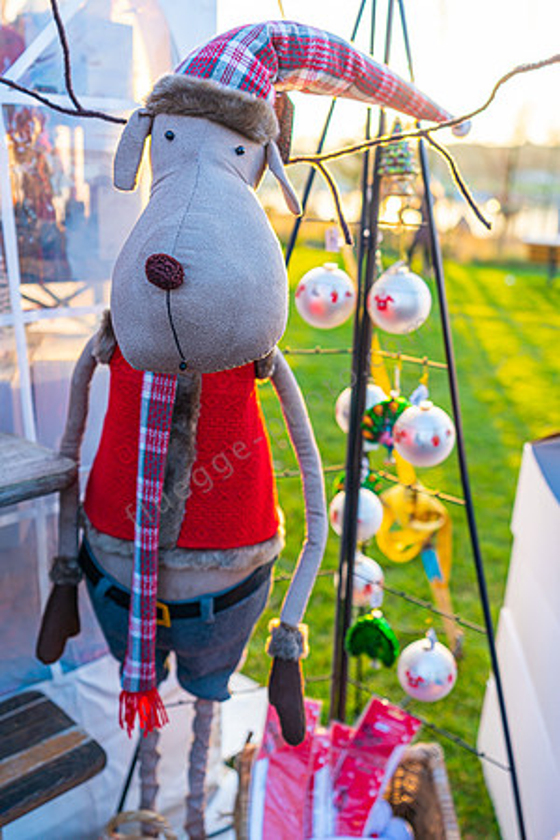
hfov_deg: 37.9
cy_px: 420
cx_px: 280
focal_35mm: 35
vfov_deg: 54.4
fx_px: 817
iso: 100
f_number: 2.8
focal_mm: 35
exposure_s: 1/160
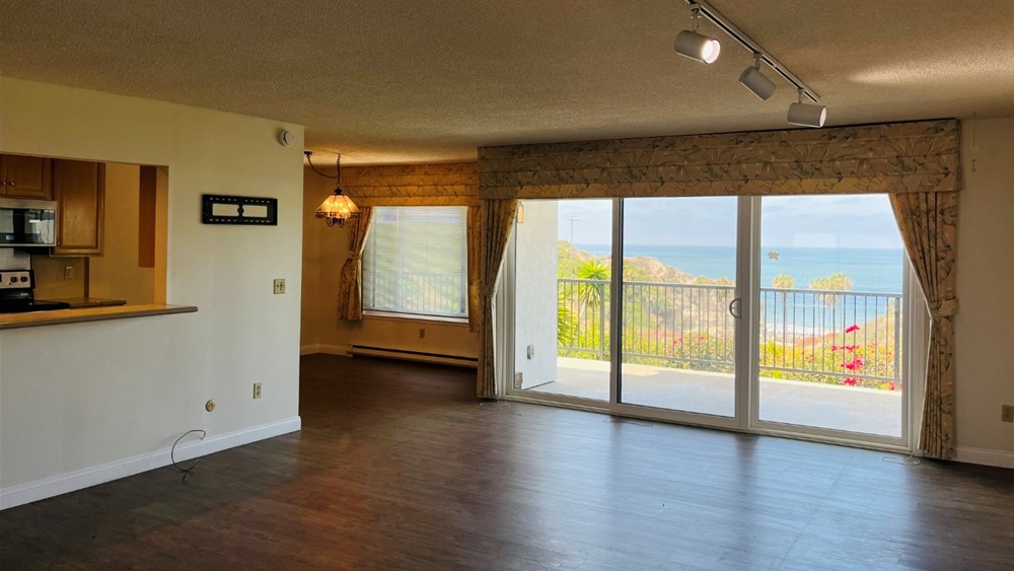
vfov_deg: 40.1
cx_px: 518
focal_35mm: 29
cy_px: 236
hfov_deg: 66.0
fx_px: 780
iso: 50
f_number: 1.6
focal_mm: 5.1
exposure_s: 1/628
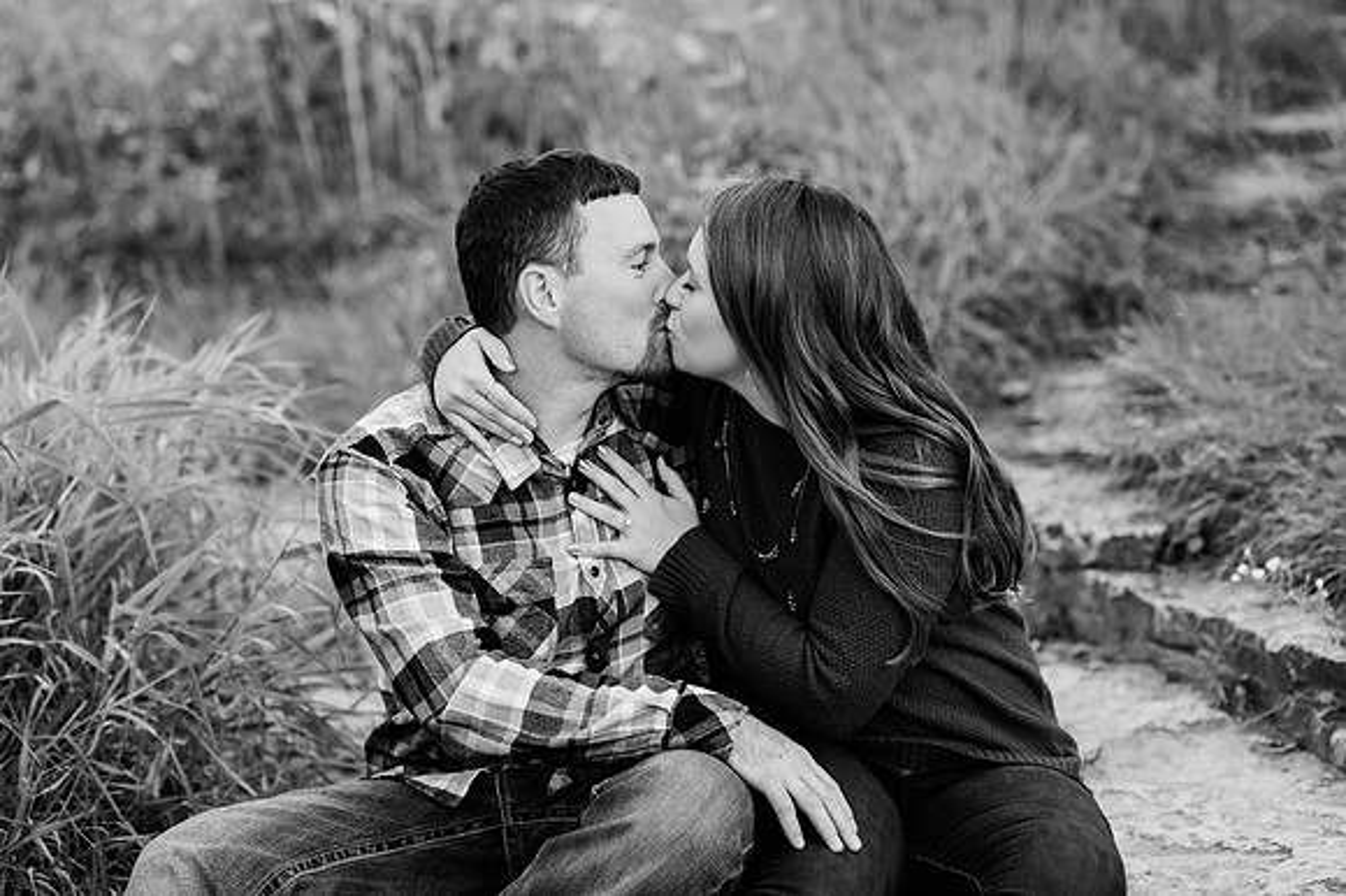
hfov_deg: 23.9
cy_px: 448
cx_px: 673
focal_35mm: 85
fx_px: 3176
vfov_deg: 16.1
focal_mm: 85
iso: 500
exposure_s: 1/200
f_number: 2.5
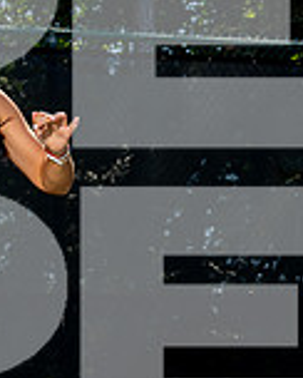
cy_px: 320
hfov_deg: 8.7
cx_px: -272
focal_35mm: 169
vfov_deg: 11.3
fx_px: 1891
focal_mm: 44
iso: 100
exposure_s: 1/1250
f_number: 4.5
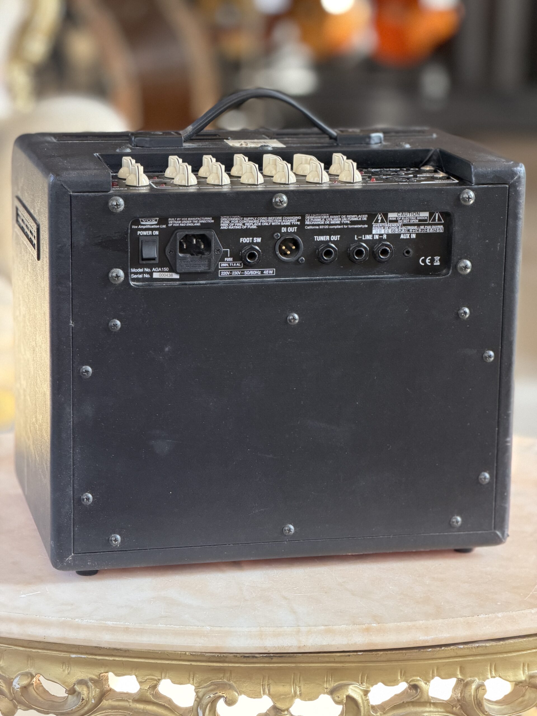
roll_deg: -1.3
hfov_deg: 14.8
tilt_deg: -14.3
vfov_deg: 19.6
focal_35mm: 100
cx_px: 268
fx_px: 2068
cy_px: 358
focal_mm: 16.89
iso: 400
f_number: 2.8
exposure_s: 1/115
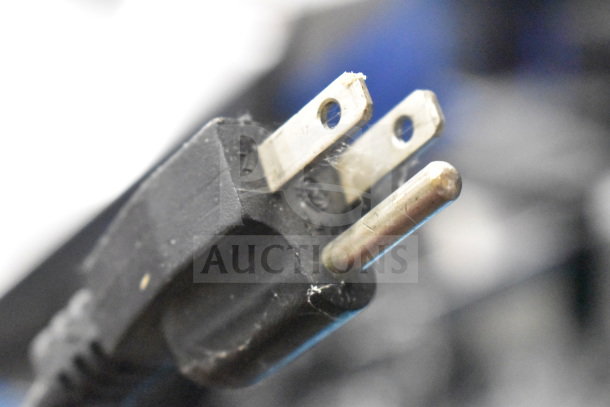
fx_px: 1398
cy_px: 204
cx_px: 305
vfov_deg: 16.6
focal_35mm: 82
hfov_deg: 24.6
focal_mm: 55
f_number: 5.6
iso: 20000
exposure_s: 1/100
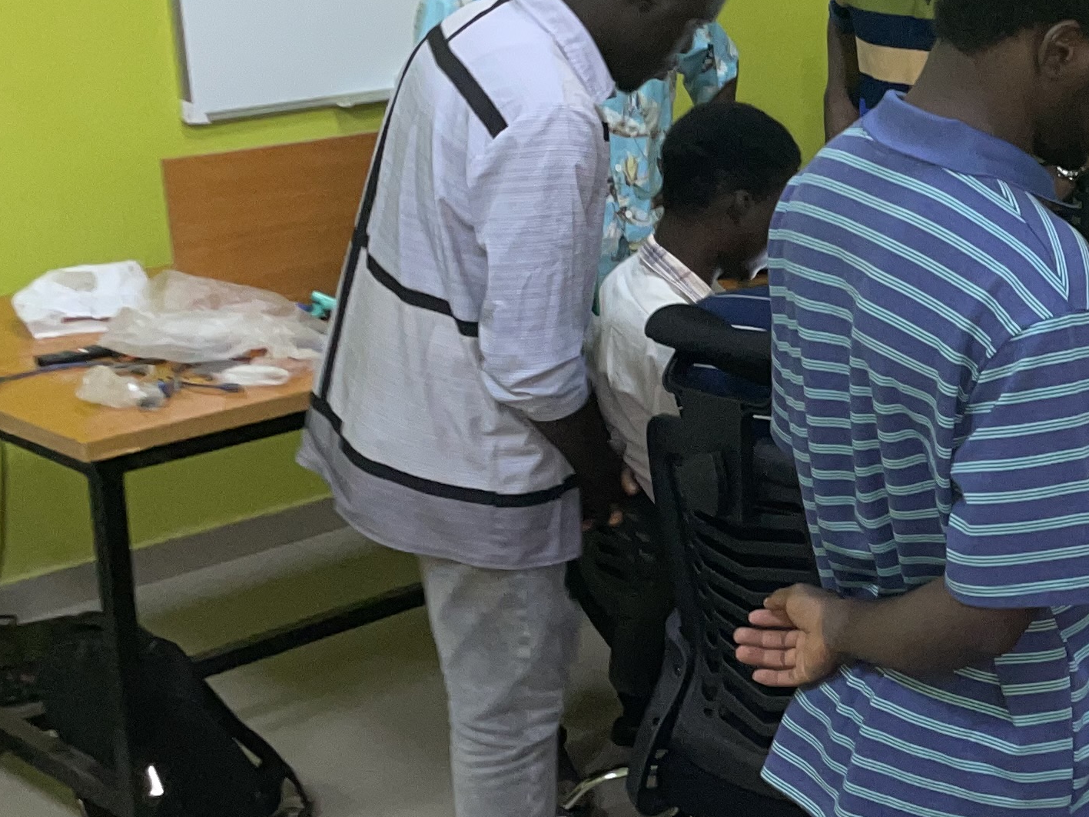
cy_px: 379
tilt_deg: -15.8
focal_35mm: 74
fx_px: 2327
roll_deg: -0.5
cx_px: 1247
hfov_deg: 24.3
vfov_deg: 19.9
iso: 50
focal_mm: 4.2
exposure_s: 1/17
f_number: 1.6
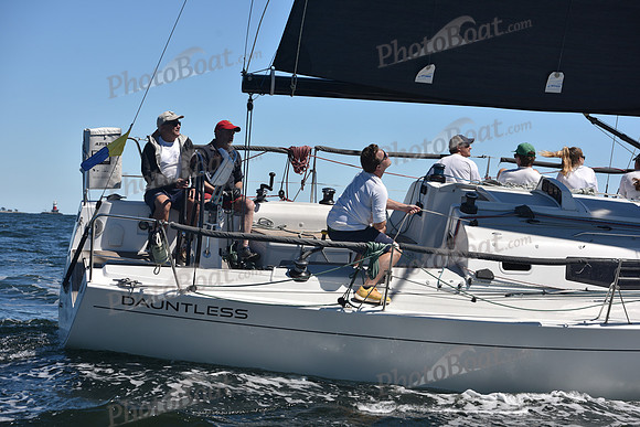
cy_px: 214
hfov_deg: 27.0
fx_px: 1334
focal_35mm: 75
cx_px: 320
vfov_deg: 18.2
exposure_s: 1/800
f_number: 6.3
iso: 200
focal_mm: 75
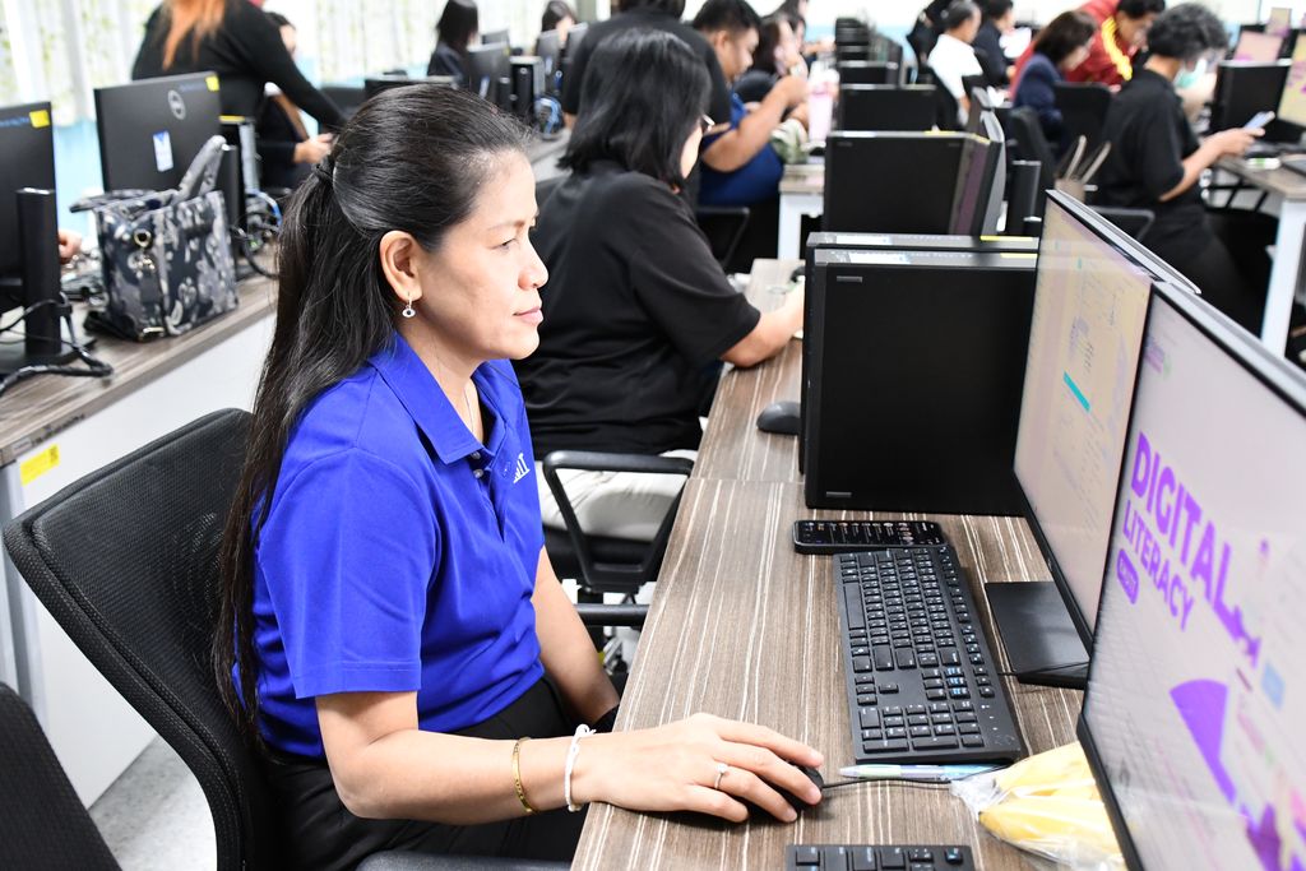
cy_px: 436
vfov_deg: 31.9
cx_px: 653
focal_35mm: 42
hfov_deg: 46.4
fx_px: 1524
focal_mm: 28
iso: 4000
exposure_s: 1/60
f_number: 4
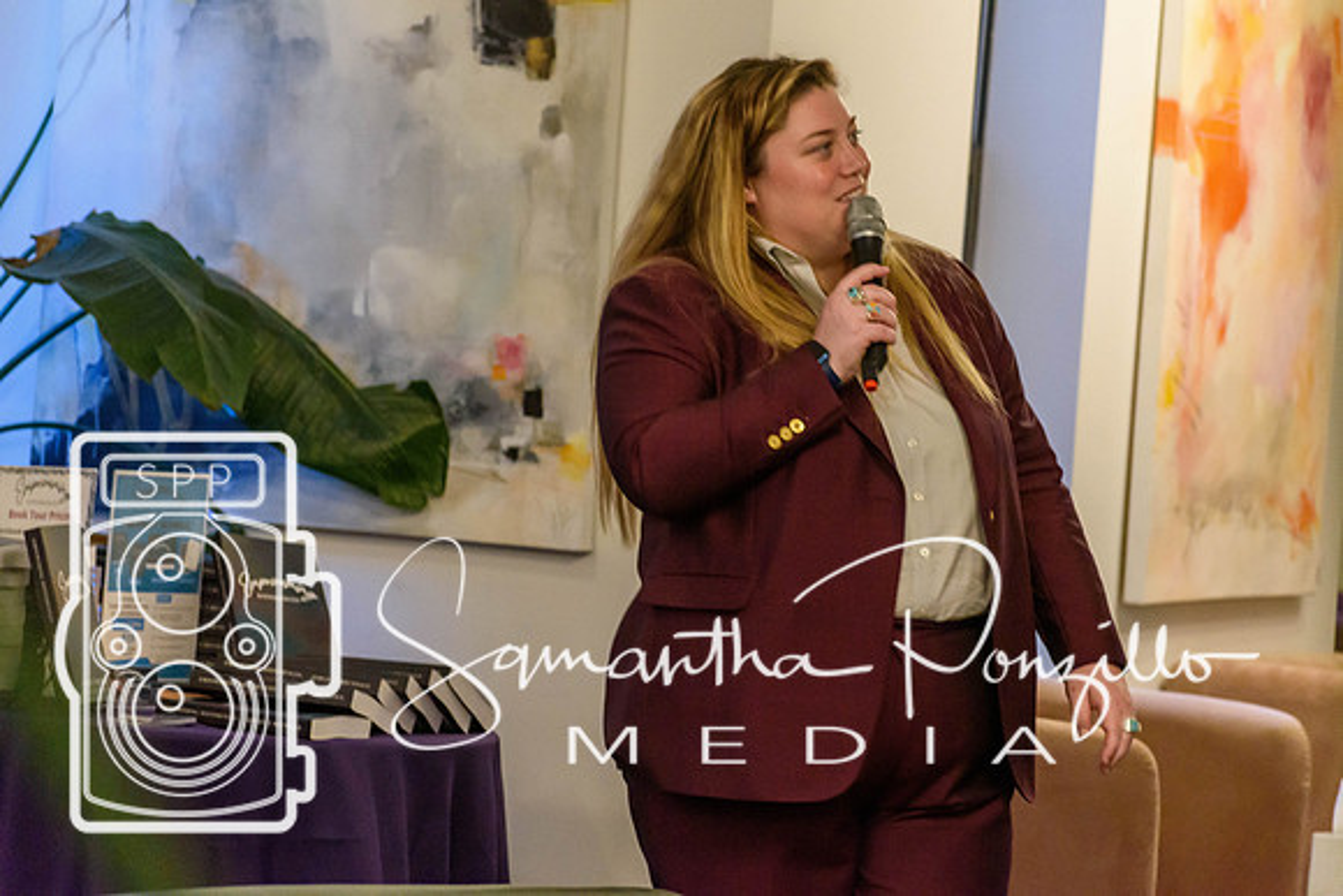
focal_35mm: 195
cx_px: 672
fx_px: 7276
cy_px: 448
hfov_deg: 10.5
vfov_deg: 7.0
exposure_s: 1/125
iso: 2500
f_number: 4.8
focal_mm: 130
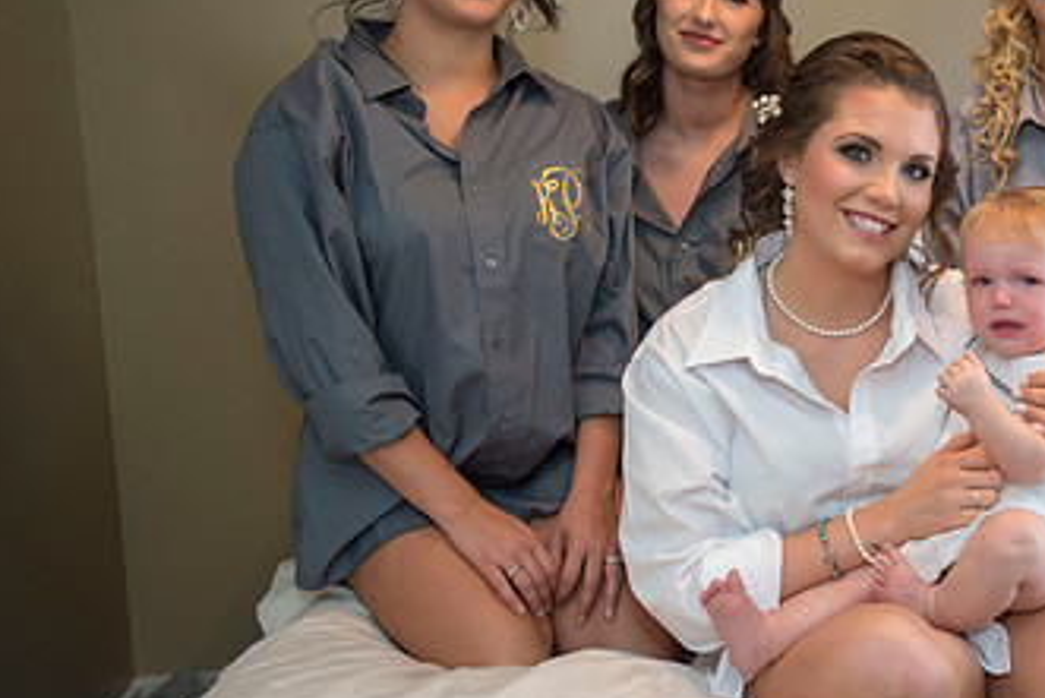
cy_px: 316
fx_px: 1423
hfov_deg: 38.2
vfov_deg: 27.5
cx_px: 890
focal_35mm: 49
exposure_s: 1/100
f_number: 2.8
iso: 1250
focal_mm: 28
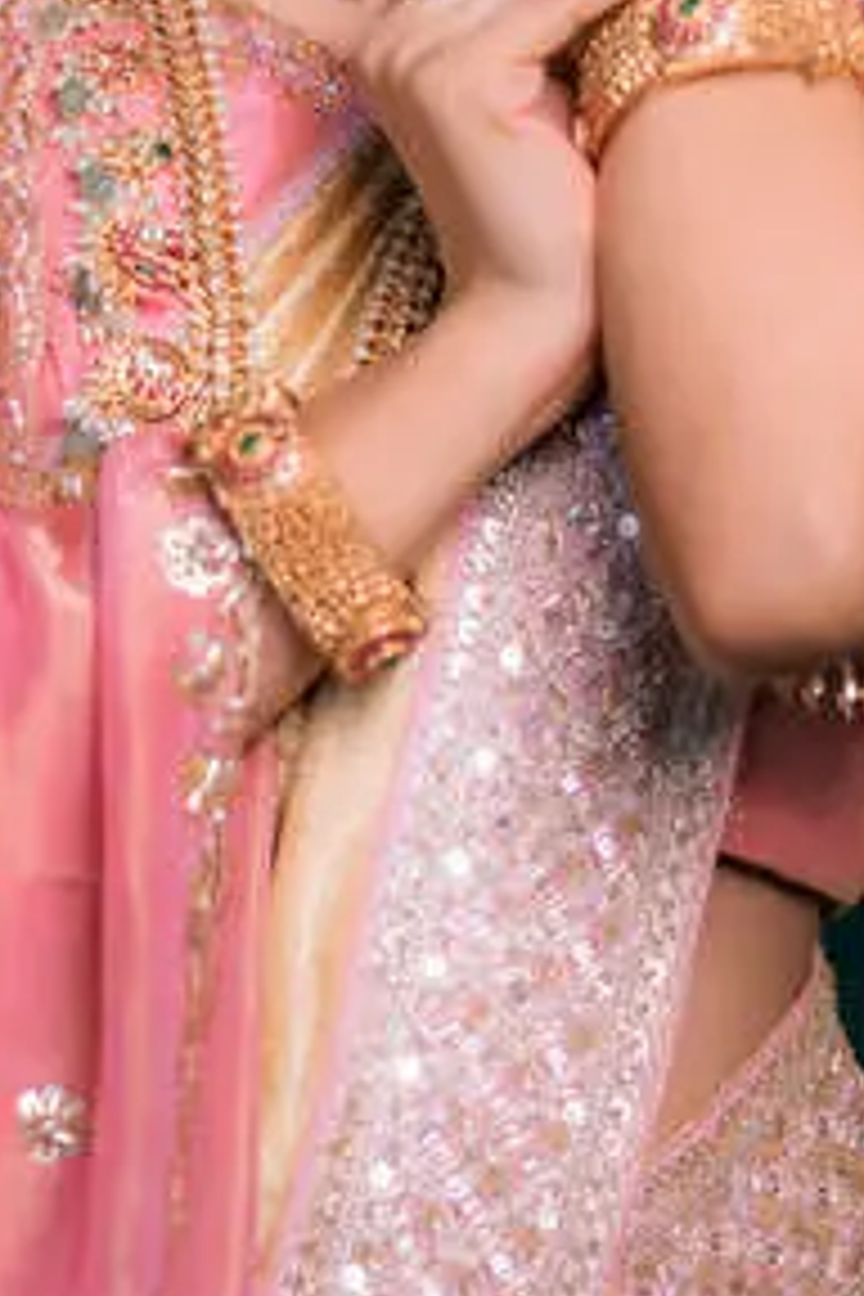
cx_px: 362
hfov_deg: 6.6
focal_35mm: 208
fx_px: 7487
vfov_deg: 9.8
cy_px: -104
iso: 640
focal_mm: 50
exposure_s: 1/1600
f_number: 1.8
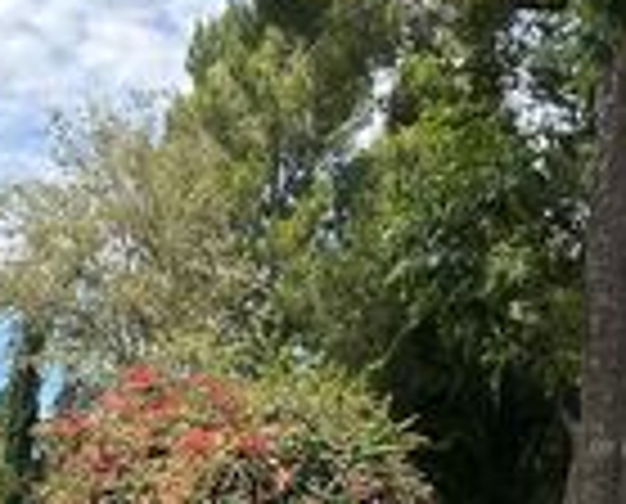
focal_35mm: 84
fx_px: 1561
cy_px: 560
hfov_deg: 22.7
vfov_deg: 17.7
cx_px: 266
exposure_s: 1/1812
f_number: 1.78
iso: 80
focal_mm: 6.86
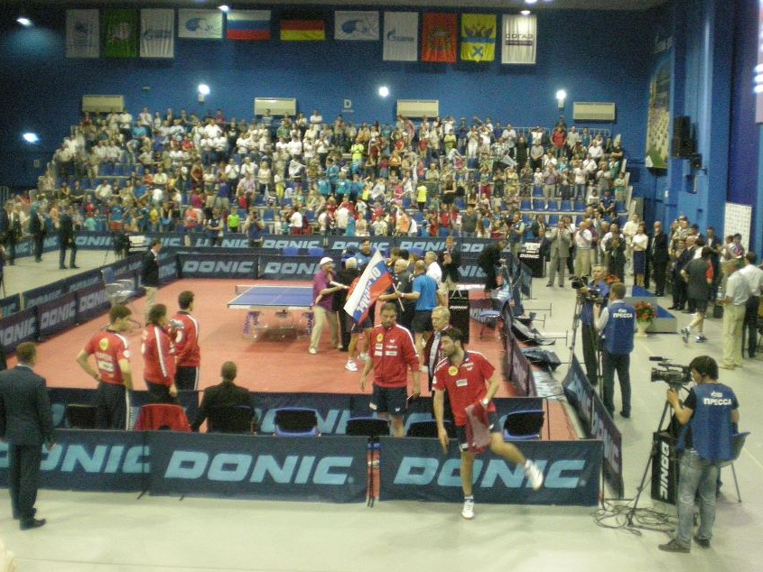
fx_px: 1014
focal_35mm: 46
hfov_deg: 41.1
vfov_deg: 31.5
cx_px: 445
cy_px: 263
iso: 669
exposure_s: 1/60
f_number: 3.1
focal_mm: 6.3
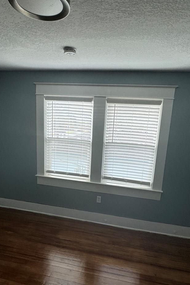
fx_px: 198
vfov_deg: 70.7
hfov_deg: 51.3
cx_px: 94
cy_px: 172
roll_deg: -3.6
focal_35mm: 25
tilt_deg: -16.9
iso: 64
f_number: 2.2
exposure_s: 1/120
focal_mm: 2.22
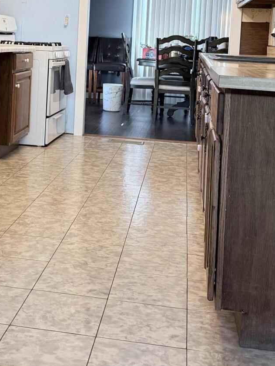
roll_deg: -3.0
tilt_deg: -2.8
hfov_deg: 25.4
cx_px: 77
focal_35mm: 57
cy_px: 56
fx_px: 603
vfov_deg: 32.5
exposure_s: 1/60
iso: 500
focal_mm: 6.76
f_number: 1.78
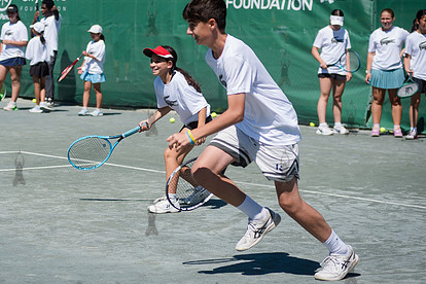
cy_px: 118
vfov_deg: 12.2
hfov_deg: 18.2
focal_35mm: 112
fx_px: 1325
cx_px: 151
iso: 200
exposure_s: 1/2500
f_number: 4
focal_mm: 80
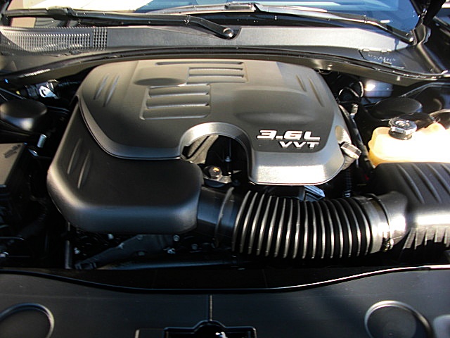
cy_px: 169
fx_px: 468
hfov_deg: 51.4
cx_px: 225
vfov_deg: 39.7
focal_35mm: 36
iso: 50
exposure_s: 1/80
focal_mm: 6.3
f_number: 2.8
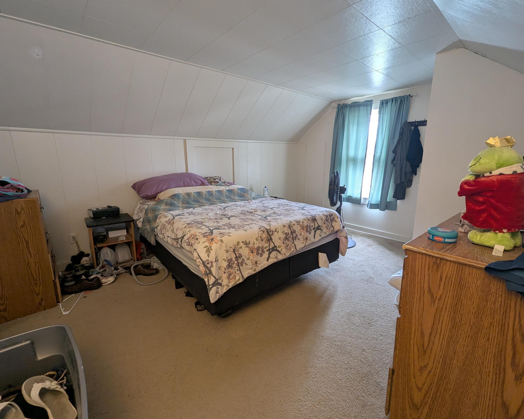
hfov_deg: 100.7
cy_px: 206
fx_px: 217
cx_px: 269
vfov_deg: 88.0
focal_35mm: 14
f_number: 2.2
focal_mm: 1.95
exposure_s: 1/24
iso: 110
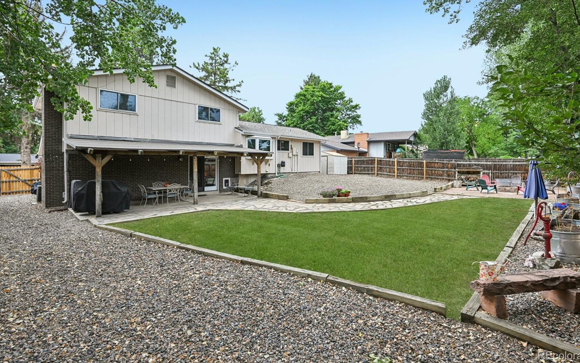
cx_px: 296
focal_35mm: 16
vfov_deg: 71.0
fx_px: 253
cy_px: 161
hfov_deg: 97.8
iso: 64
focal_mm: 15
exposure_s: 1/20
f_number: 10
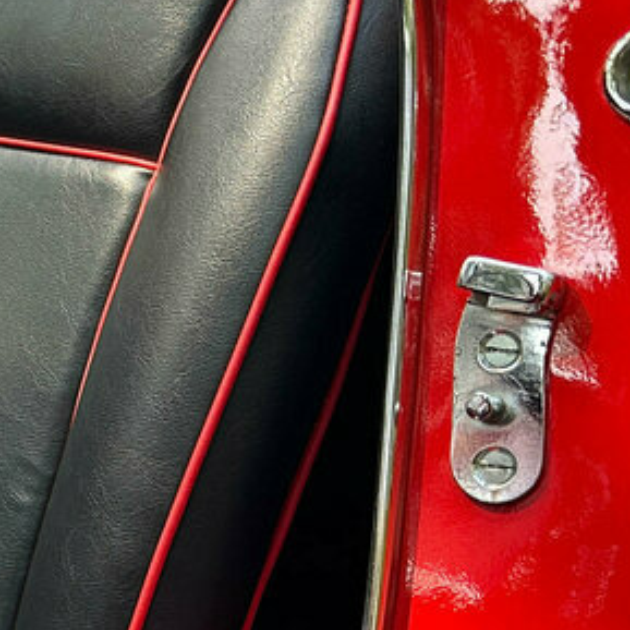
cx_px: -471
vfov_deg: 19.6
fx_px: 1812
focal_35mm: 88
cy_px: 462
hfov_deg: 16.7
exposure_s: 1/121
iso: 125
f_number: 1.78
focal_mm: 6.86
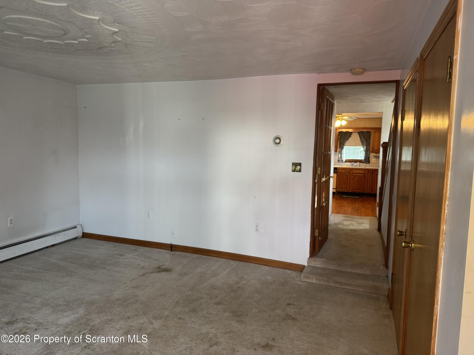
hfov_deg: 71.6
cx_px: 237
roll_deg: -0.6
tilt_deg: -5.3
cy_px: 178
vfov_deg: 56.8
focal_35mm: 24
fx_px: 329
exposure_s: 1/60
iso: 160
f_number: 1.78
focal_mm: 6.76
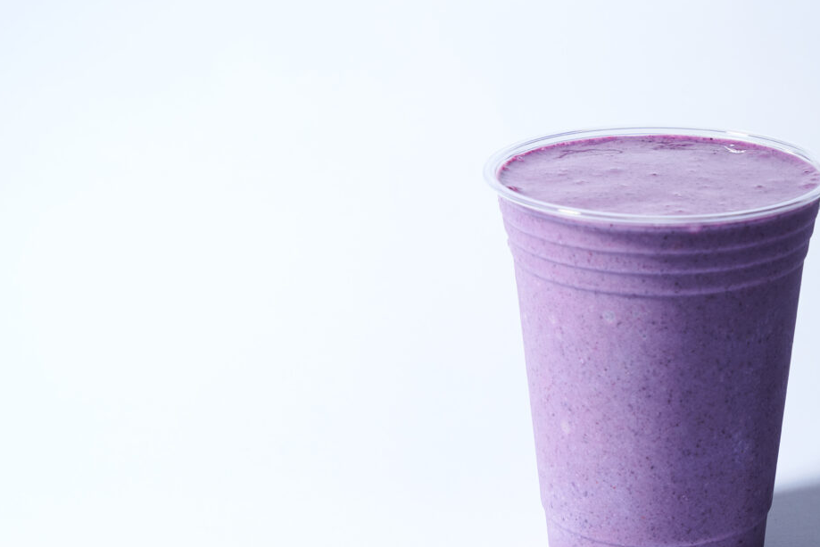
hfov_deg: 17.4
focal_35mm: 117
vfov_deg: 11.7
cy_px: 334
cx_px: 653
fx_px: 2665
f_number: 7.1
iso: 160
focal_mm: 70
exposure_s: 1/160
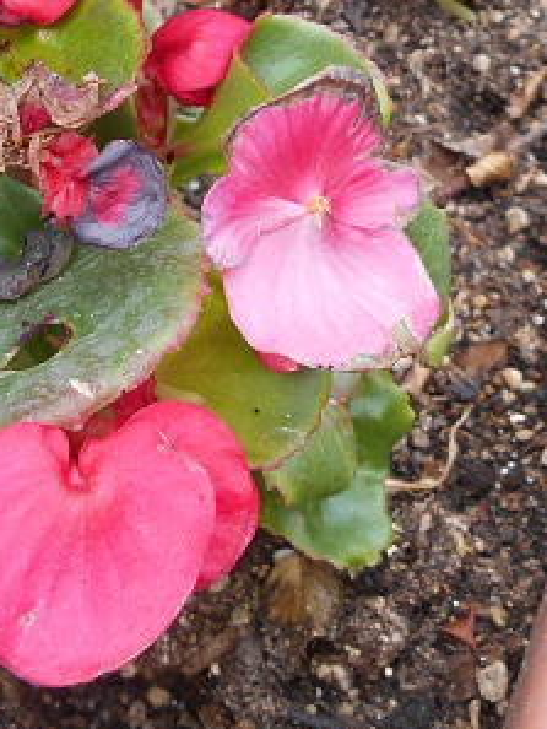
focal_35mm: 56
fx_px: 1179
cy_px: 20
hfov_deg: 26.1
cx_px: 314
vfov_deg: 32.0
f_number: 3.4
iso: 80
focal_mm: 4.7
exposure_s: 1/30
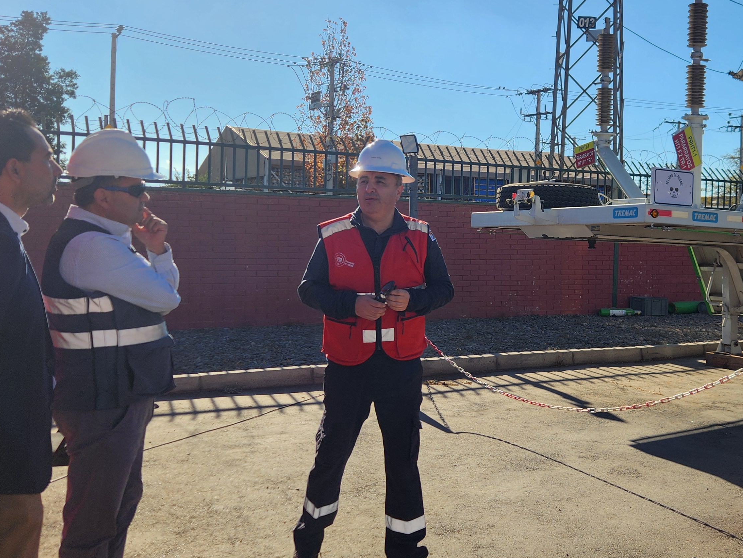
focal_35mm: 41
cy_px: 209
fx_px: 880
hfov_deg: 45.1
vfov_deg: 34.9
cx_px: 491
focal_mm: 5.4
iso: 20
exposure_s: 1/1989
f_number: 1.8
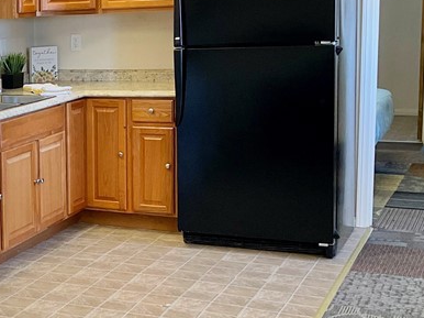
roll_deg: +1.3
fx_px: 943
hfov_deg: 22.9
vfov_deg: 19.1
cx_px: -105
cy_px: 142
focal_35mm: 77
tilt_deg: -8.6
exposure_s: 1/60
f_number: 1.8
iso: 40
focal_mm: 3
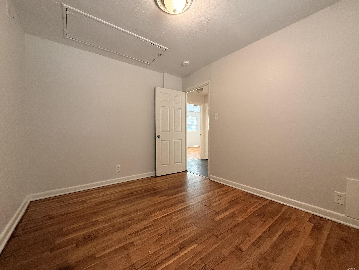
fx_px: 145
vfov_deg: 85.7
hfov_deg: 102.1
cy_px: 135
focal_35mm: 14
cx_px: 180
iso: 400
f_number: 2.2
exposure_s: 1/60
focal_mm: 2.22
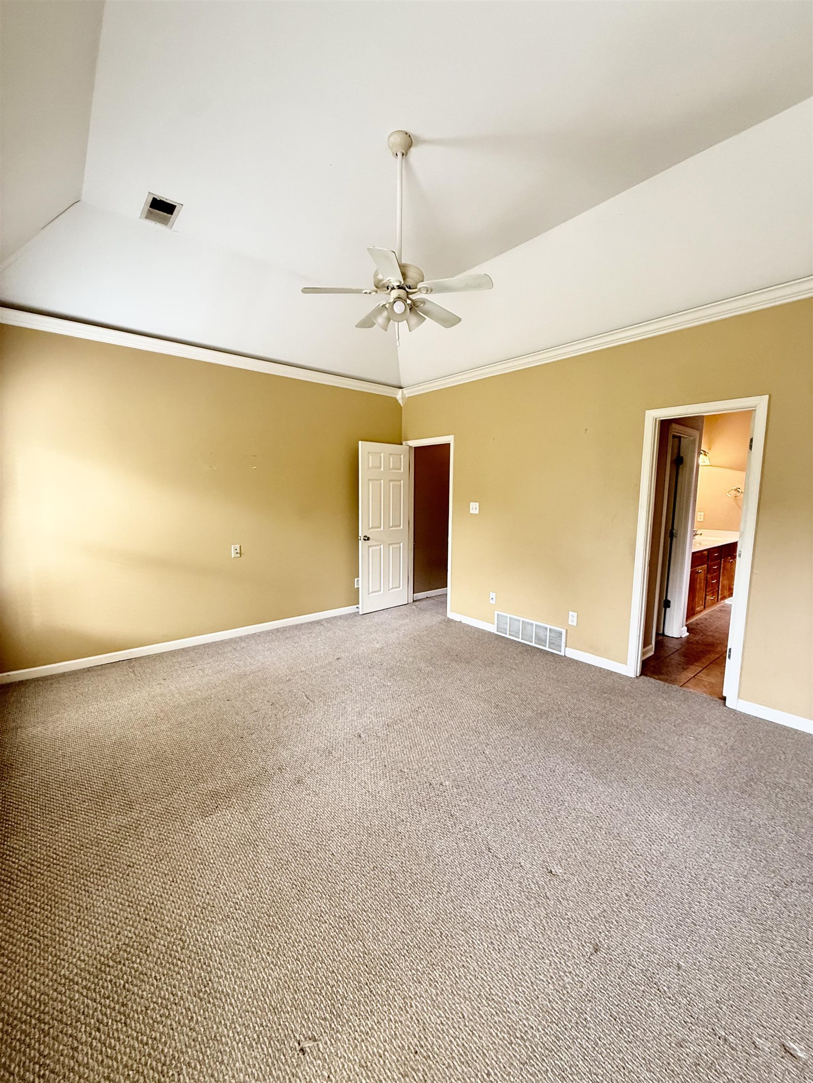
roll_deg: -0.6
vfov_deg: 102.1
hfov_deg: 85.7
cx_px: 406
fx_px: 438
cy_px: 542
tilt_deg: -5.6
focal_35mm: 14
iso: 320
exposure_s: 1/69
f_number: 2.2
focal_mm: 2.22
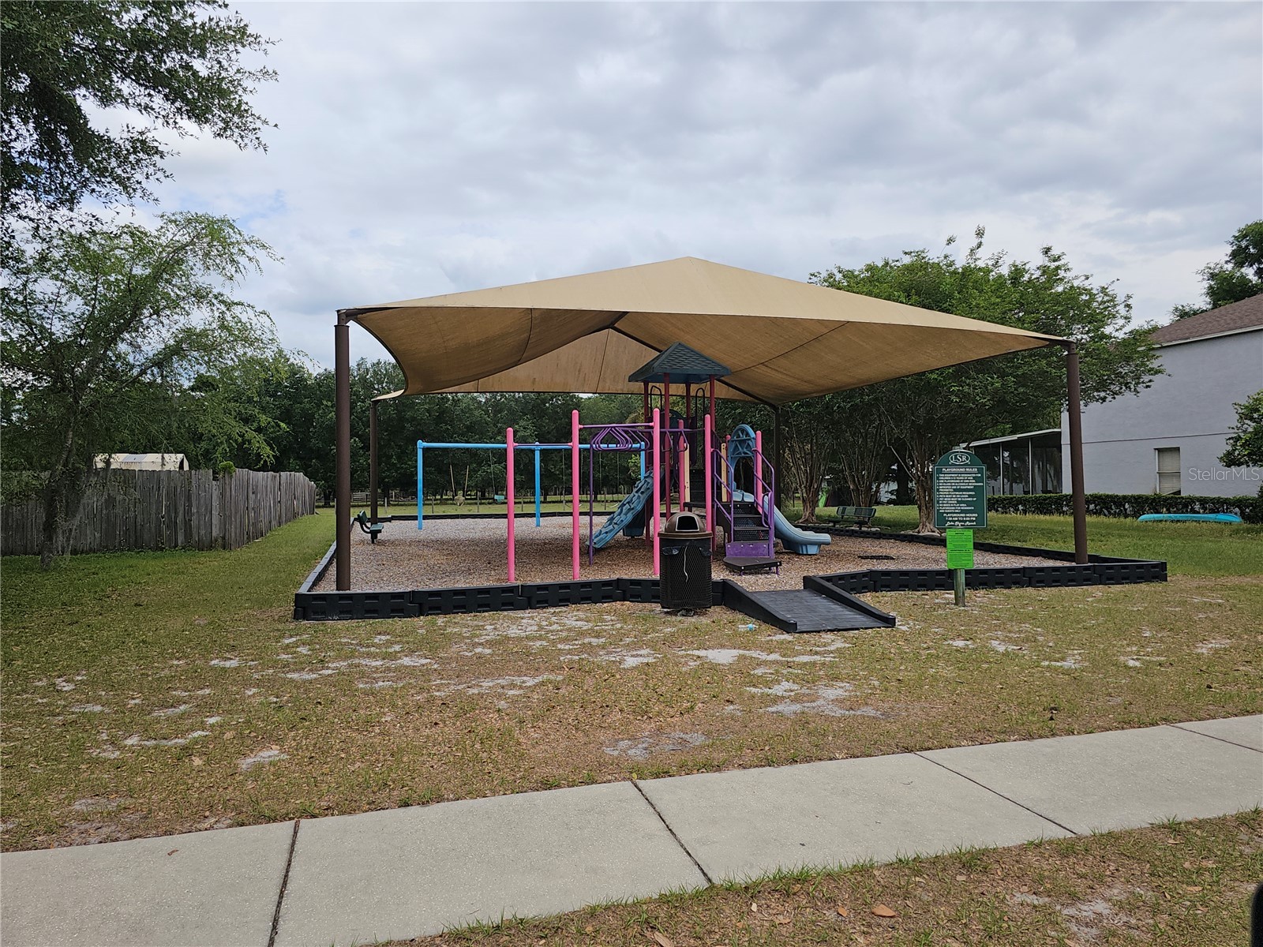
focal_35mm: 23
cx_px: 632
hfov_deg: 73.9
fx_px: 839
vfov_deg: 58.9
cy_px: 474
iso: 10
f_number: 1.7
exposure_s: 1/771
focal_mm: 6.3
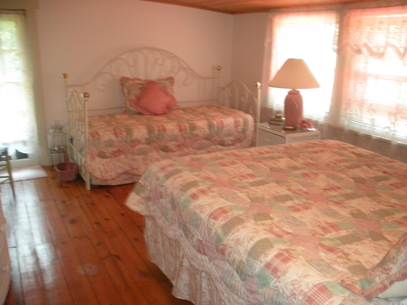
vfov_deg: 40.7
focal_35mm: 35
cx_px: 204
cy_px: 152
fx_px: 412
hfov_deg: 52.6
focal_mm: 6.3
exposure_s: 1/30
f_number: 3.5
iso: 400
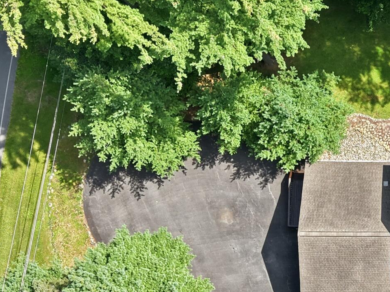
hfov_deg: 24.0
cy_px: 207
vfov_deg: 19.3
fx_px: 857
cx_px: 429
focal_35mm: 76
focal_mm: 8.7
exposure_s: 1/1250
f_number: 1.8
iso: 100
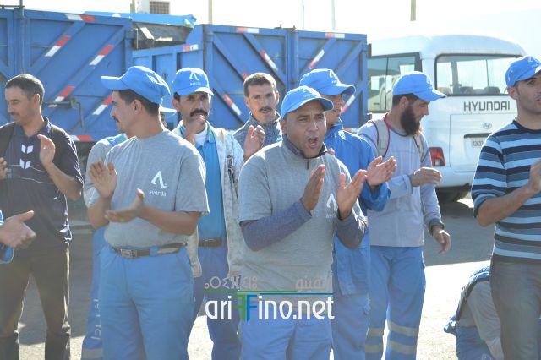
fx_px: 901
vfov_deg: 22.6
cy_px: 180
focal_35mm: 60
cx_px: 270
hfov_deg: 33.4
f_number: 5.6
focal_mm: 40
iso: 100
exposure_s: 1/125
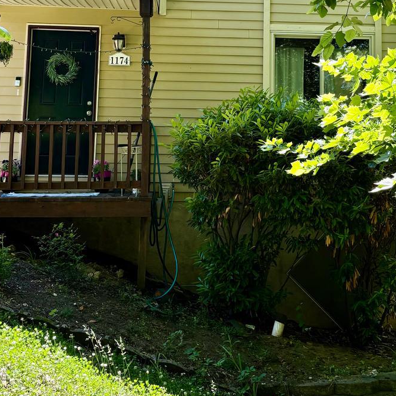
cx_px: 220
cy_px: 89
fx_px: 686
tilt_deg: +7.9
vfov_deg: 31.5
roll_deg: -0.7
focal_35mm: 53
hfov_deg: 32.2
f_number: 1.6
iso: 64
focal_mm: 5.96
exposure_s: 1/635
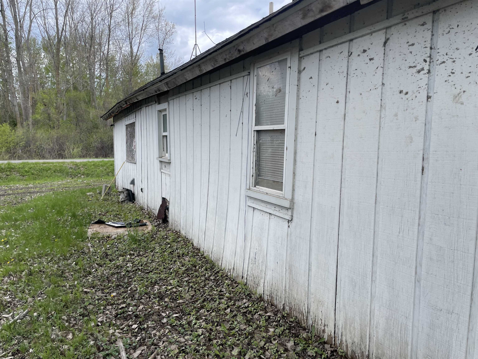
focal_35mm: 26
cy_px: 180
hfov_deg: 67.3
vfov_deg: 53.1
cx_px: 239
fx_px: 359
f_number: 1.6
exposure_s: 1/1182
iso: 32
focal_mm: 4.2
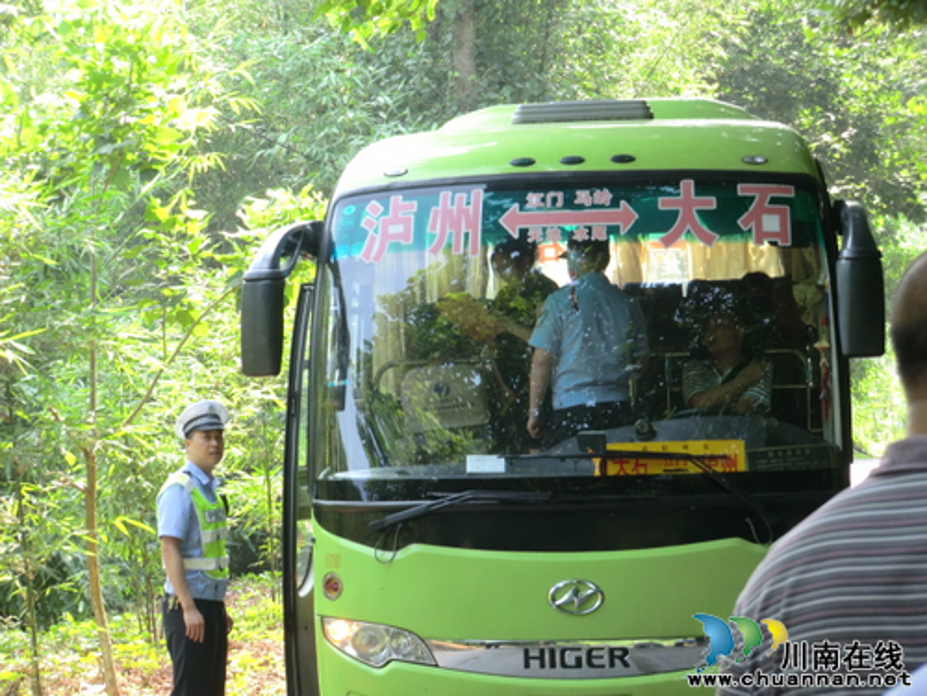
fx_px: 3294
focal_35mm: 123
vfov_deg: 12.0
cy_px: 348
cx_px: 464
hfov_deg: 16.0
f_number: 5.2
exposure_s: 1/60
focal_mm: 22
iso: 160
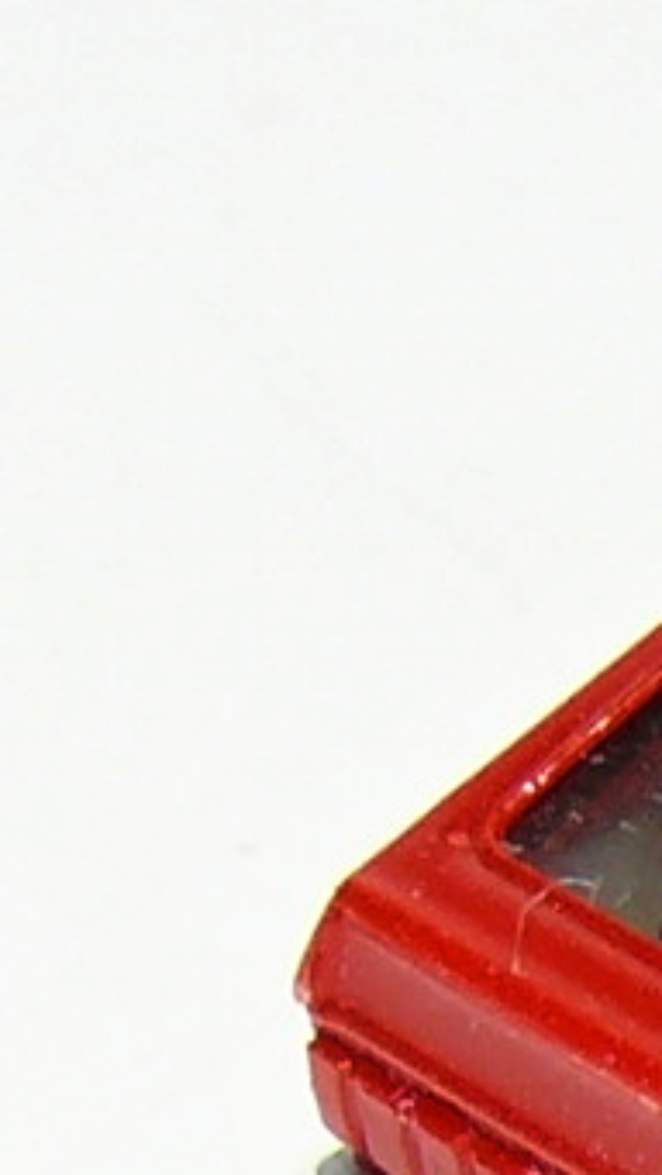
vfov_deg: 3.0
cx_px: 2096
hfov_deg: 1.7
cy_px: 610
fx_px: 22826
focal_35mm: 732
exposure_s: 1/30
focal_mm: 16.9
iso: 100
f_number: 4
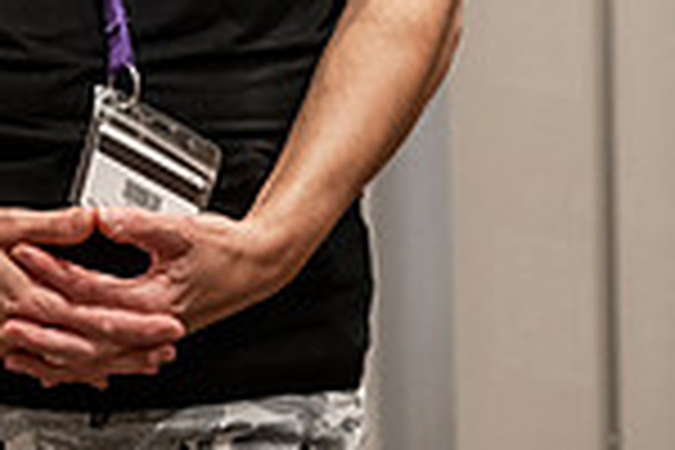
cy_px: -362
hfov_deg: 9.2
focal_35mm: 216
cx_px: -396
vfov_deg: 6.2
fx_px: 4050
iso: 4000
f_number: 2.8
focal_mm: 56
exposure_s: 1/160
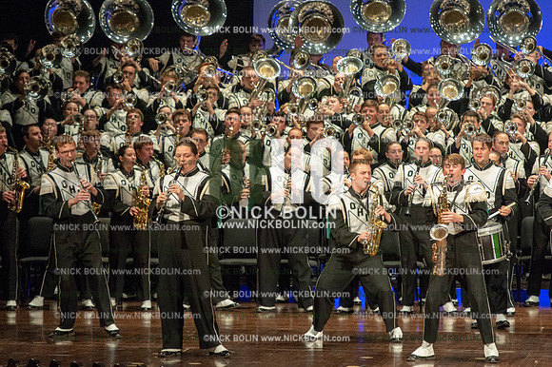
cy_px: 184
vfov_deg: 6.2
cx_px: 276
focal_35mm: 220
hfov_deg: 9.4
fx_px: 3371
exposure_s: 1/320
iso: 8000
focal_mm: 220
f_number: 5.6
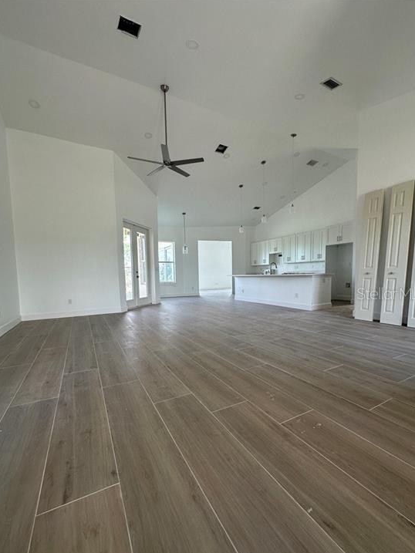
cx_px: 208
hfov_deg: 81.8
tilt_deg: -3.4
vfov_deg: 98.0
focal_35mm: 15
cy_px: 293
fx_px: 240
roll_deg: +1.1
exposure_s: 1/99
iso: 80
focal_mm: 2.22
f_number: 2.2
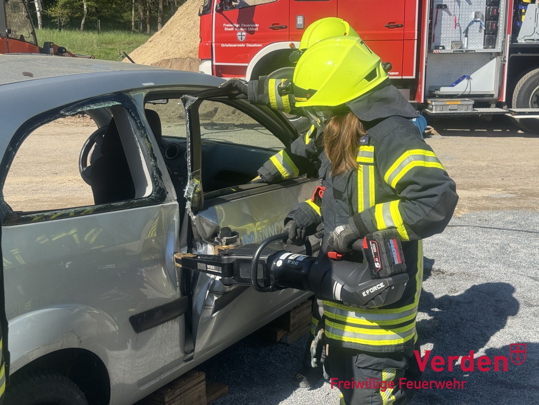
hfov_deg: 39.7
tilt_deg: -12.7
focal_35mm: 48
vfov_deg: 30.3
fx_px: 747
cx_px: 270
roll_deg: +0.2
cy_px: 202
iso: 64
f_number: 1.78
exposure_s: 1/2833
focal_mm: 6.76
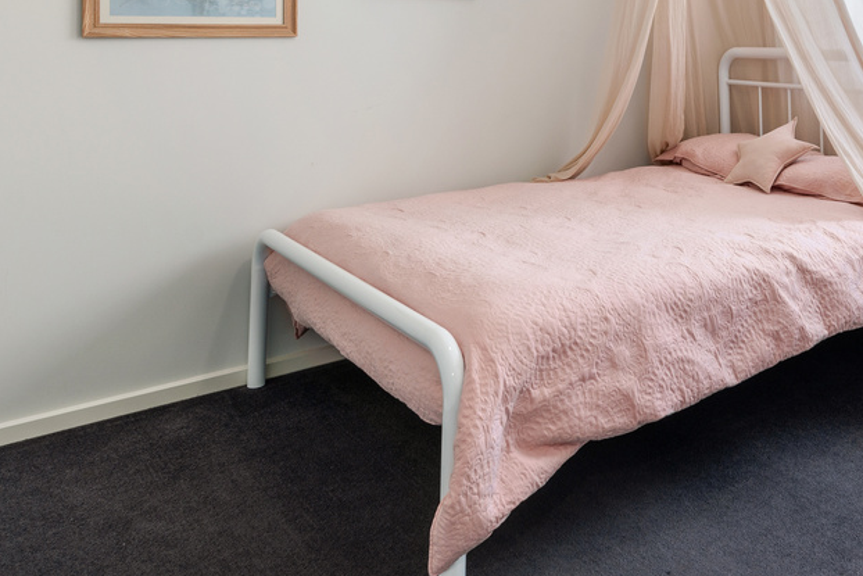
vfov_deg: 34.2
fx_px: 863
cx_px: 730
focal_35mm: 36
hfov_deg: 49.0
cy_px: 26
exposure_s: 1/2
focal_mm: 14
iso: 125
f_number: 8
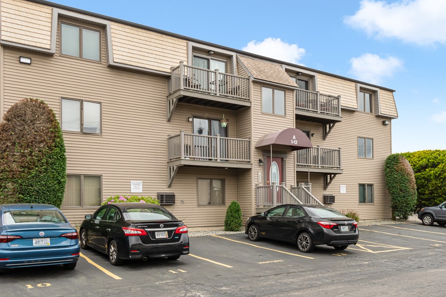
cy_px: 156
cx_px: 239
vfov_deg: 40.0
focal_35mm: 33
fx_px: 409
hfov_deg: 57.2
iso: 400
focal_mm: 20
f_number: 14
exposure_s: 1/125
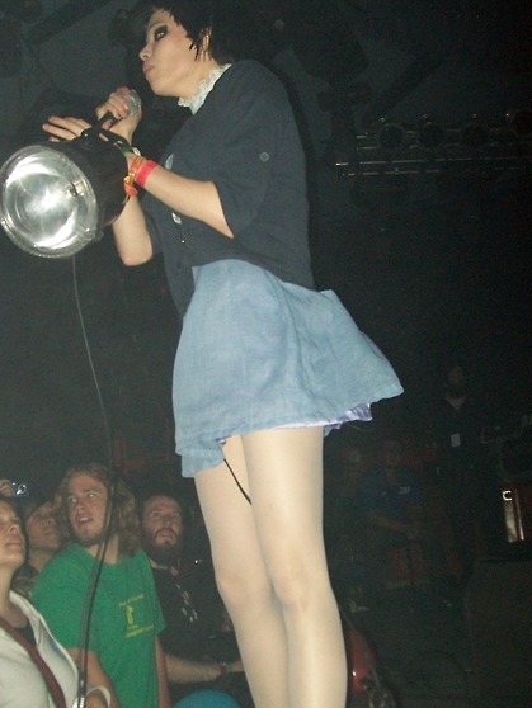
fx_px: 880
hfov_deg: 33.6
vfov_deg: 43.8
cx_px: 236
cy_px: 352
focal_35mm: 43
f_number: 2.7
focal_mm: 6
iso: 200
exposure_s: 1/125
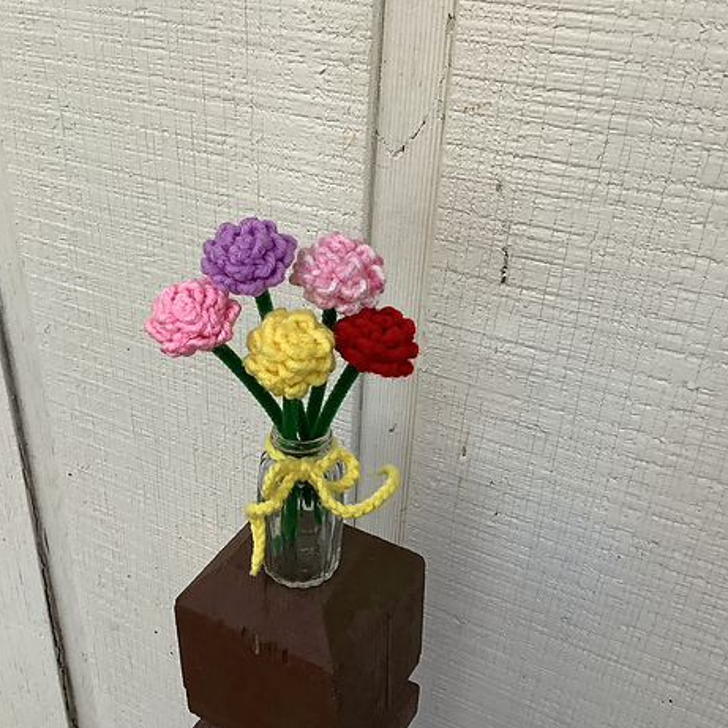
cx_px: 281
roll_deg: -0.2
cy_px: 373
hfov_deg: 43.6
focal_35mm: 38
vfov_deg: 43.9
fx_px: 904
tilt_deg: -33.0
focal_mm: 3.3
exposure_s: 1/120
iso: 100
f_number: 2.4
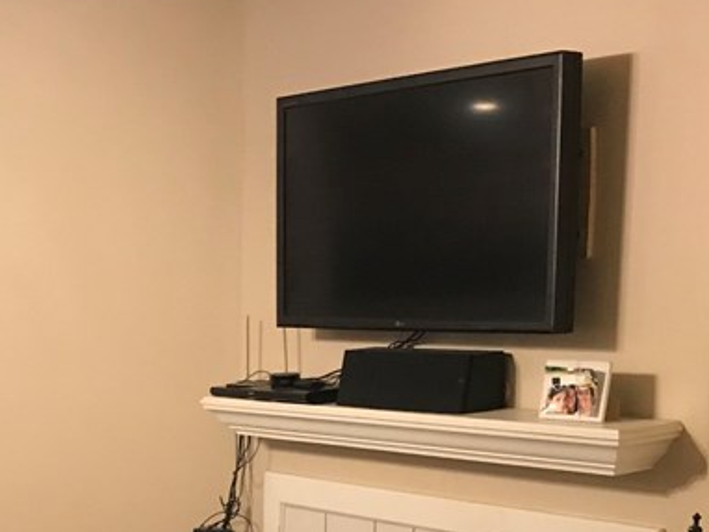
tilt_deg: -12.3
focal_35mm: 75
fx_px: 1537
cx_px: 206
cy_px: 602
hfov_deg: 25.8
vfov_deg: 18.8
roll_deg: -1.9
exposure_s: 1/15
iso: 100
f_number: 1.8
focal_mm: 3.99
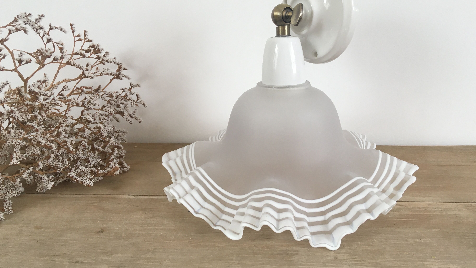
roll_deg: +1.2
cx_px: 240
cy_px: 120
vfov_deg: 36.6
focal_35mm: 32
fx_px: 404
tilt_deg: -13.9
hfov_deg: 61.0
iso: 25
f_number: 2.2
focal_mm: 4.15
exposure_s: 1/33
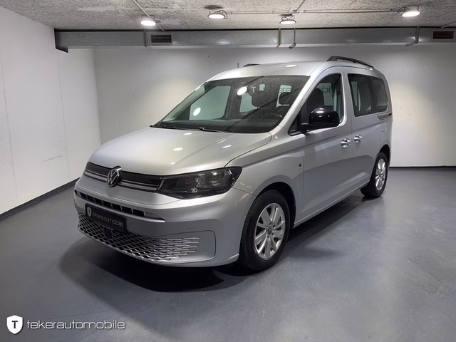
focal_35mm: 25
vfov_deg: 54.9
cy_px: 171
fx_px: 329
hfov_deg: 69.4
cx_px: 228
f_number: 1.6
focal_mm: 5.1
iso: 40
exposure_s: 1/100
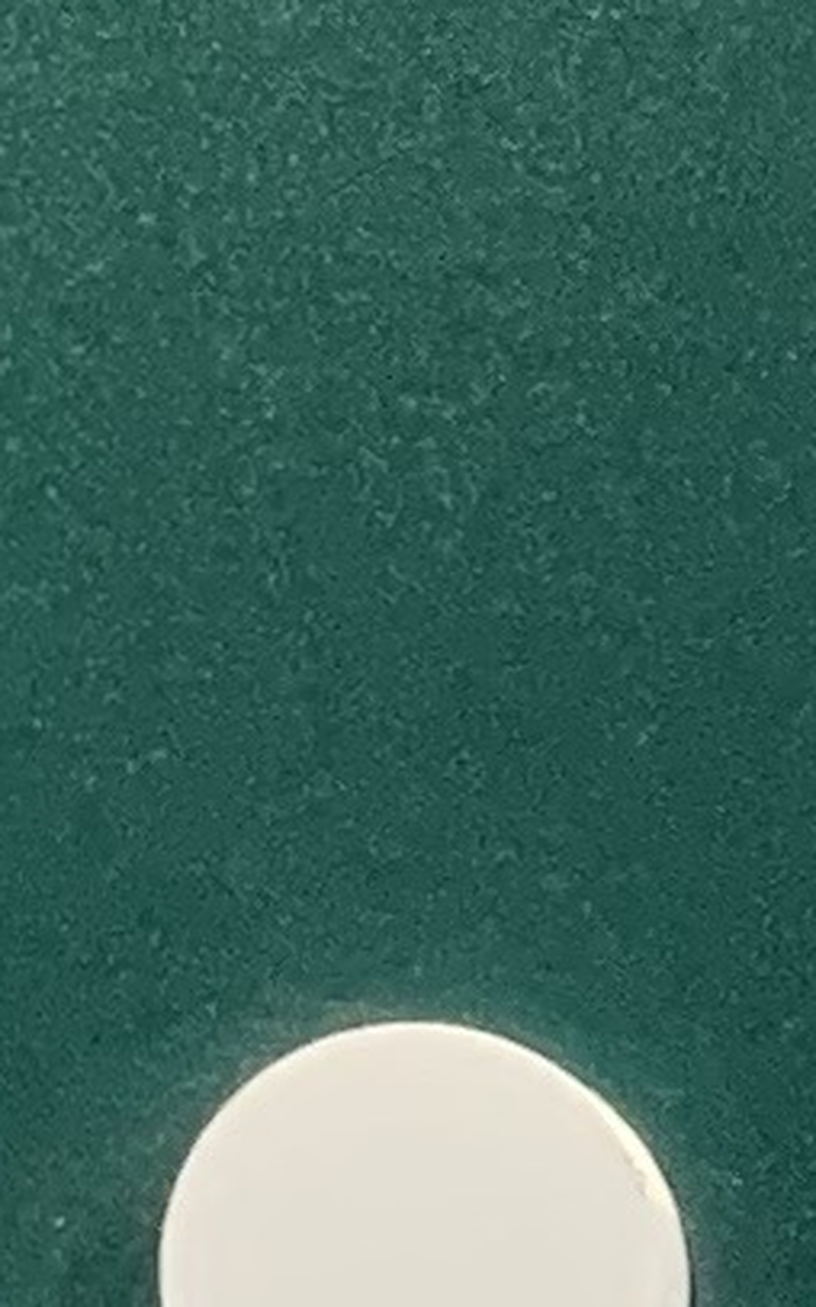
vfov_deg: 7.3
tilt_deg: +3.1
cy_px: 2807
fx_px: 9724
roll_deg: -0.7
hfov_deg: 4.6
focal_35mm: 273
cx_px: 2528
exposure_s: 1/60
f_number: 1.8
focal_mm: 4.25
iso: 320
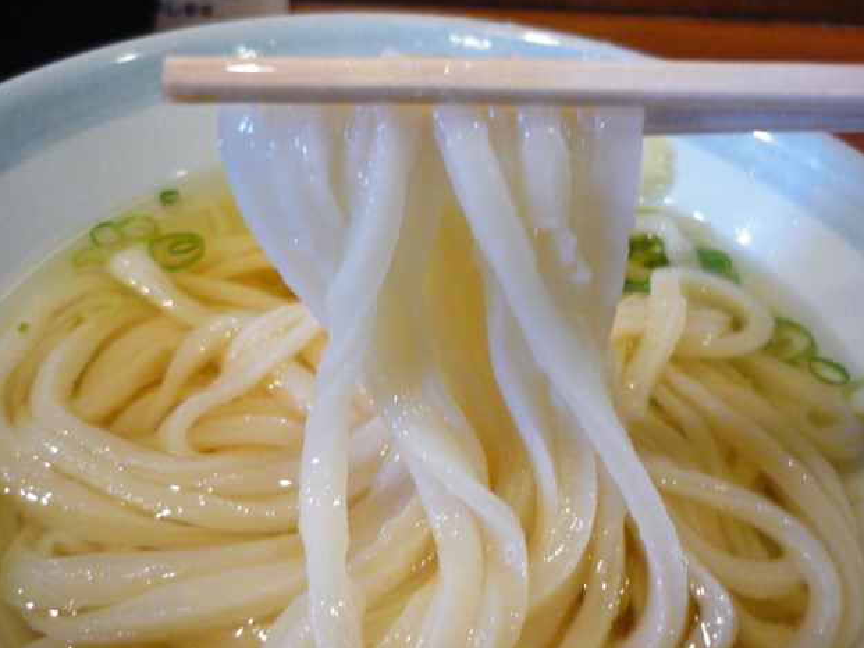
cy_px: 317
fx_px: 849
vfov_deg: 41.8
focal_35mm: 34
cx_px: 422
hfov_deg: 53.9
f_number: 2.8
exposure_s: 1/20
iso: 400
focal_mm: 5.5
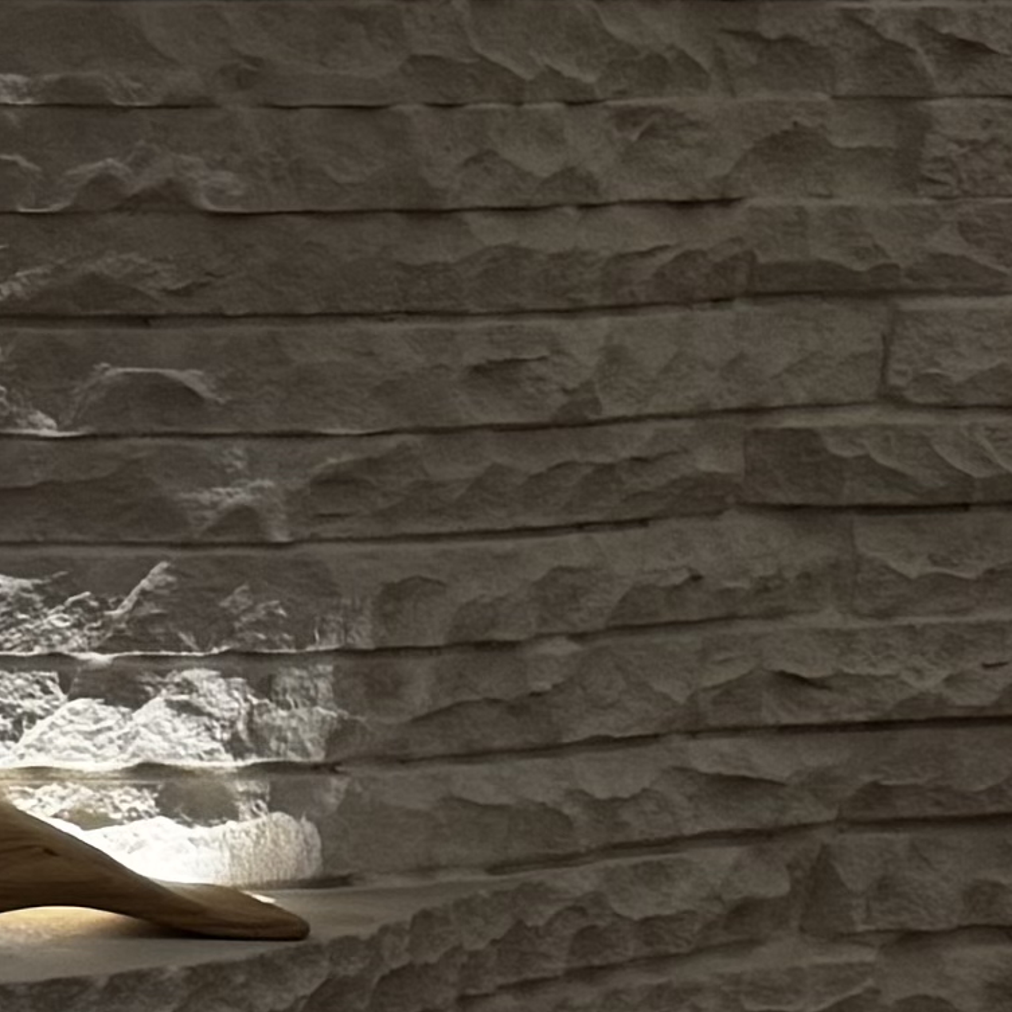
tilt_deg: -7.2
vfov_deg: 10.9
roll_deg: -0.4
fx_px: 5325
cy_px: 567
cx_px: -2603
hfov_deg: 8.1
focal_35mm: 161
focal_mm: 6.76
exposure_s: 1/109
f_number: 1.78
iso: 80
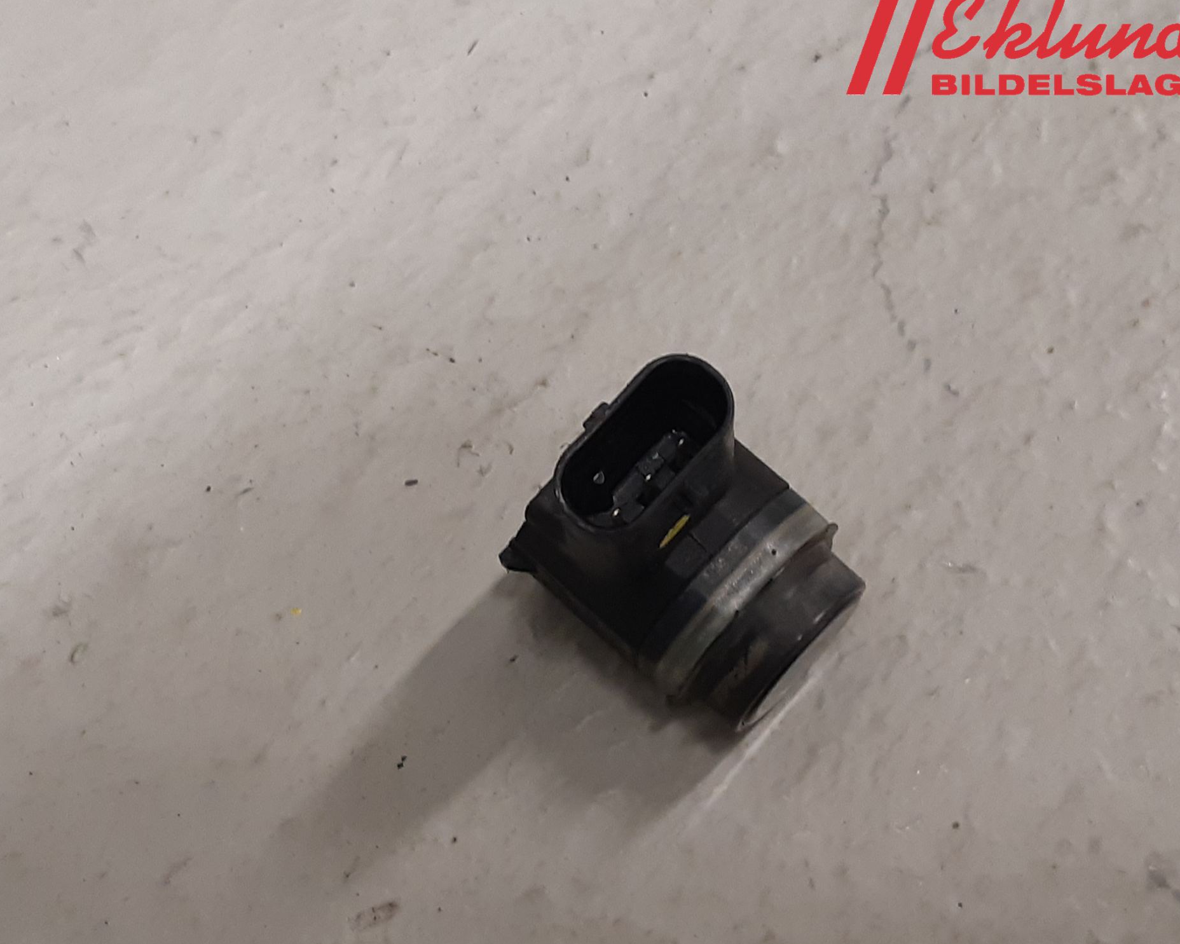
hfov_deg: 62.2
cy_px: 475
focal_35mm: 28
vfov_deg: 51.5
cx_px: 586
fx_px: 978
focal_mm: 3.93
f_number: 1.7
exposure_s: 1/50
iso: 125
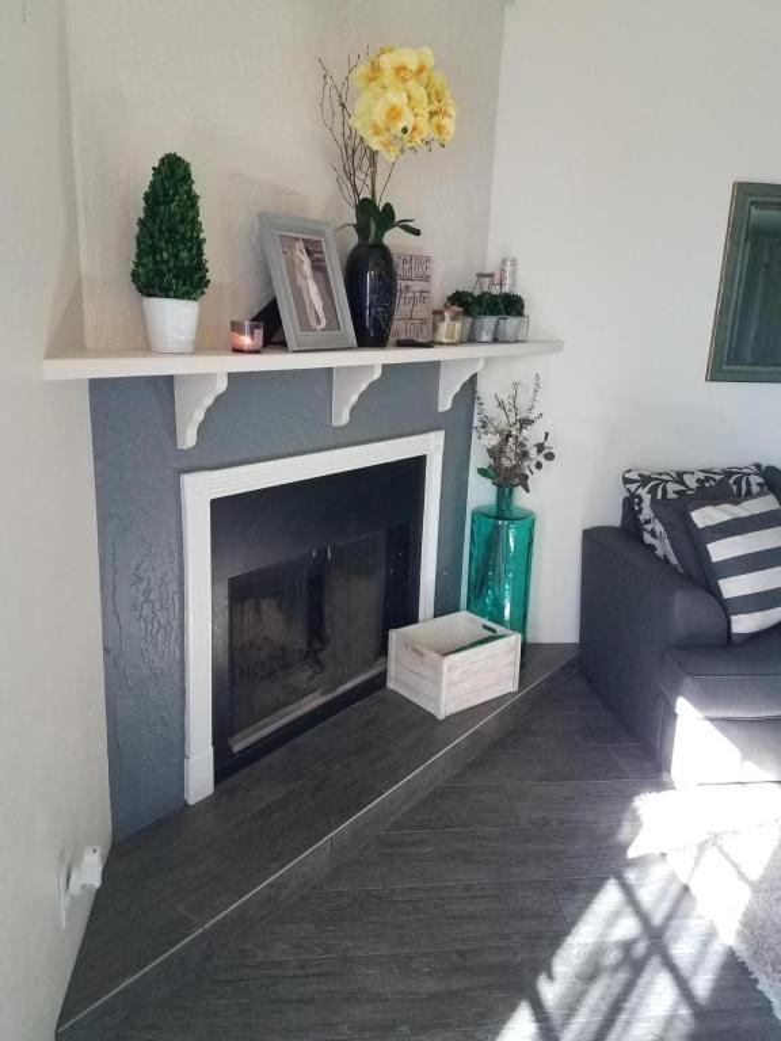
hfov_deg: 53.1
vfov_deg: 67.3
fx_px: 782
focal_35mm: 26
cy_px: 520
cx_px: 390
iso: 160
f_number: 1.7
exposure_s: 1/60
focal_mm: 4.2
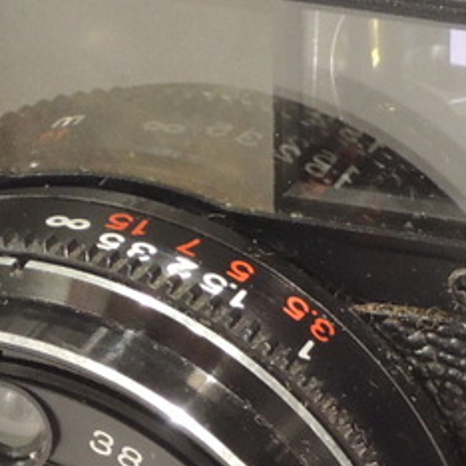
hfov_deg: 6.2
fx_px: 4280
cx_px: 327
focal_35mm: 281
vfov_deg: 6.2
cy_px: 504
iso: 400
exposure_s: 1/25
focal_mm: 11.1
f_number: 4.2
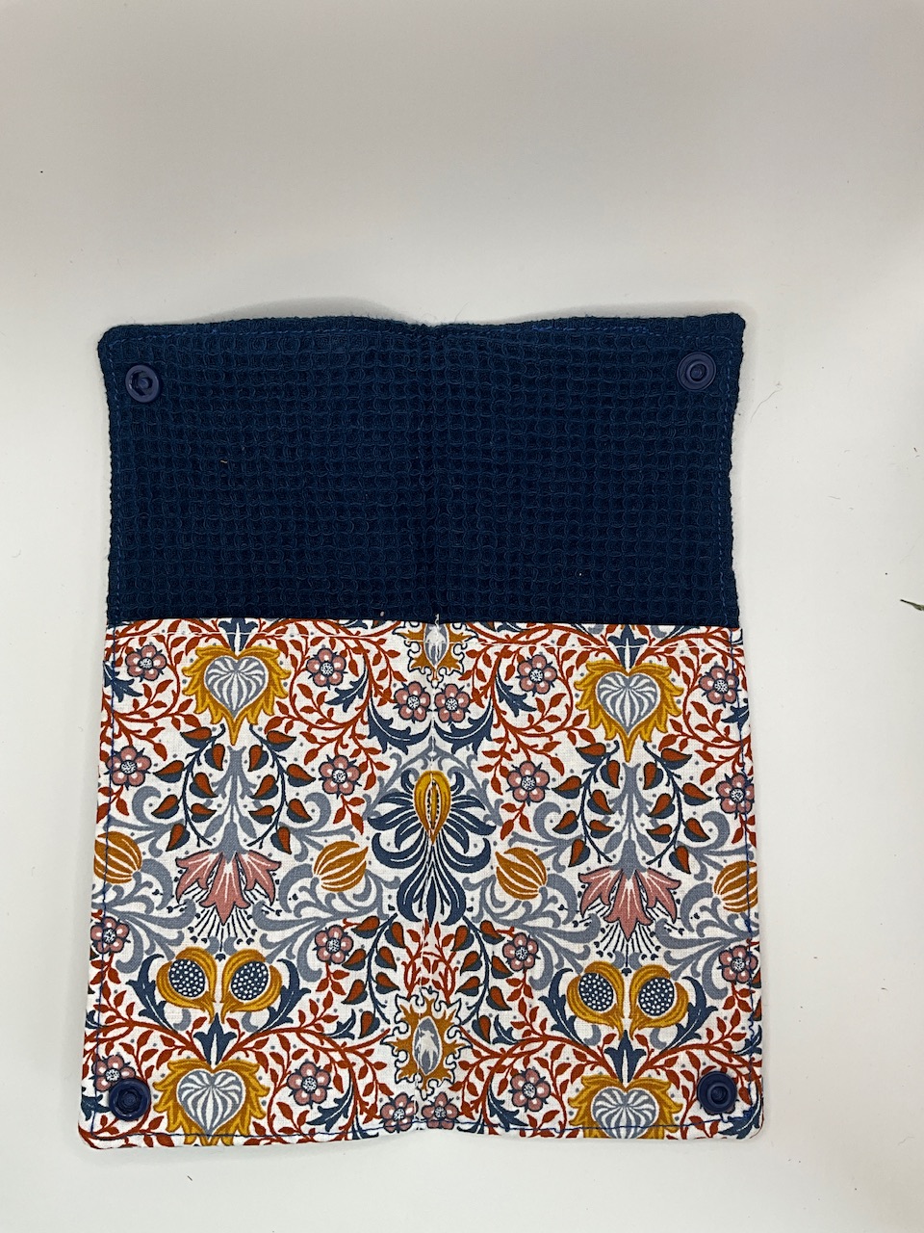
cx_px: 462
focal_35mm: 29
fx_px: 1032
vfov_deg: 61.7
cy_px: 616
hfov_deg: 48.2
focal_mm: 3
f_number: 1.8
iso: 20
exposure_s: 1/182
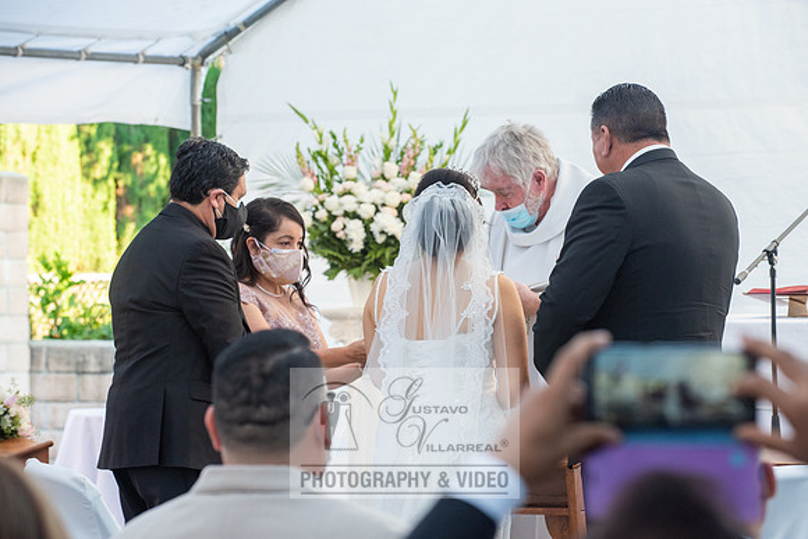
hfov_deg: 13.2
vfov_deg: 8.9
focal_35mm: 155
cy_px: 270
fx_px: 3479
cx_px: 404
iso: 800
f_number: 6.3
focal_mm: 150
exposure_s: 1/125
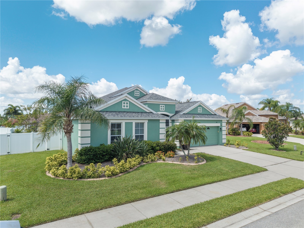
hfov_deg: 71.6
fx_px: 211
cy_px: 114
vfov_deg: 56.8
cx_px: 152
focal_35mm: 24
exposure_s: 1/1600
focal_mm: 8.67
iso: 100
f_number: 1.8
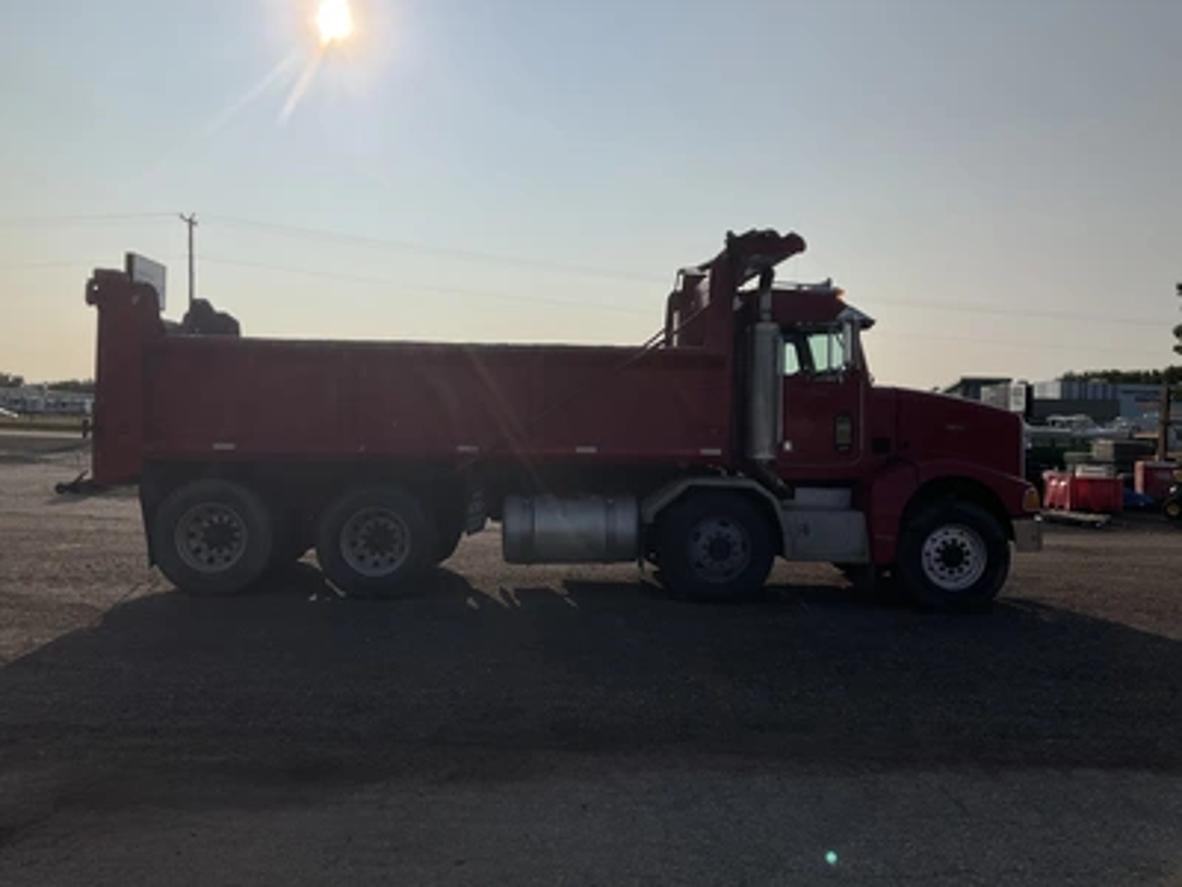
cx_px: 591
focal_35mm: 29
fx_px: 990
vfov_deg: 48.2
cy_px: 444
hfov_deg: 61.7
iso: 25
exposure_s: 1/7407
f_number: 1.8
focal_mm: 3
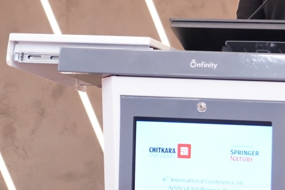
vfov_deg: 4.3
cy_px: -10
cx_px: 288
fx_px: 2549
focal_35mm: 322
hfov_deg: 6.4
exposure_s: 1/125
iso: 4000
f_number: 4
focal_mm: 105
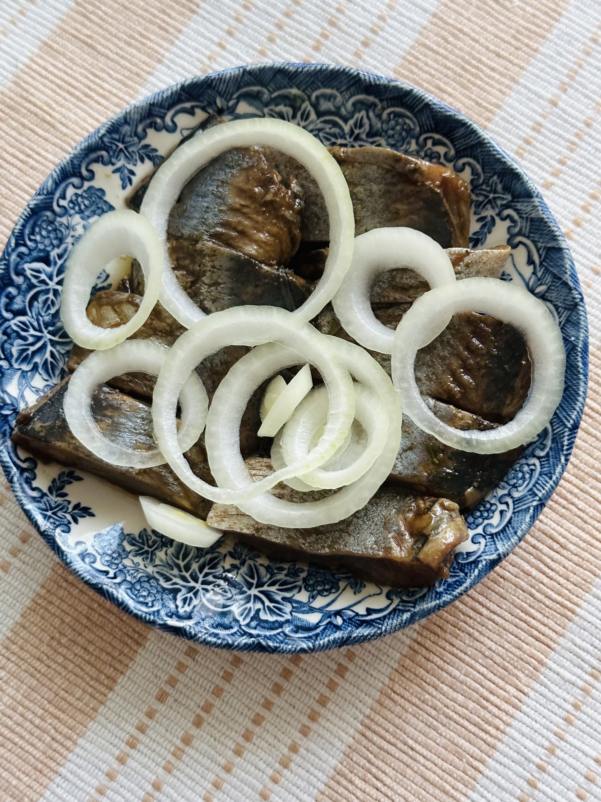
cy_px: 401
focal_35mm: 48
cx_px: 300
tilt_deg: -78.2
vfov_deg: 39.7
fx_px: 1111
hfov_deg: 30.3
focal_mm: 6.86
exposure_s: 1/40
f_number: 1.78
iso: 500
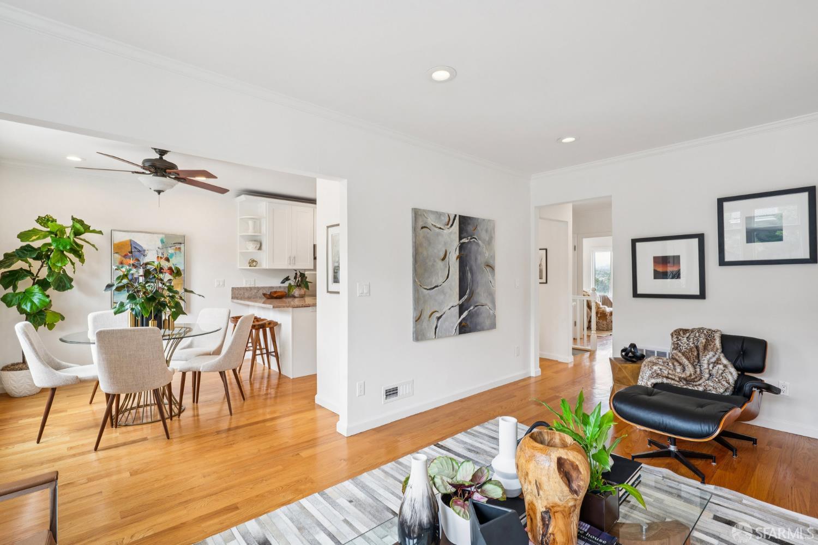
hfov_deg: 93.3
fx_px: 386
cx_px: 409
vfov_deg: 70.4
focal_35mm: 17
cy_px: 272
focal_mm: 17
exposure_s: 1/6
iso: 200
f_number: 11
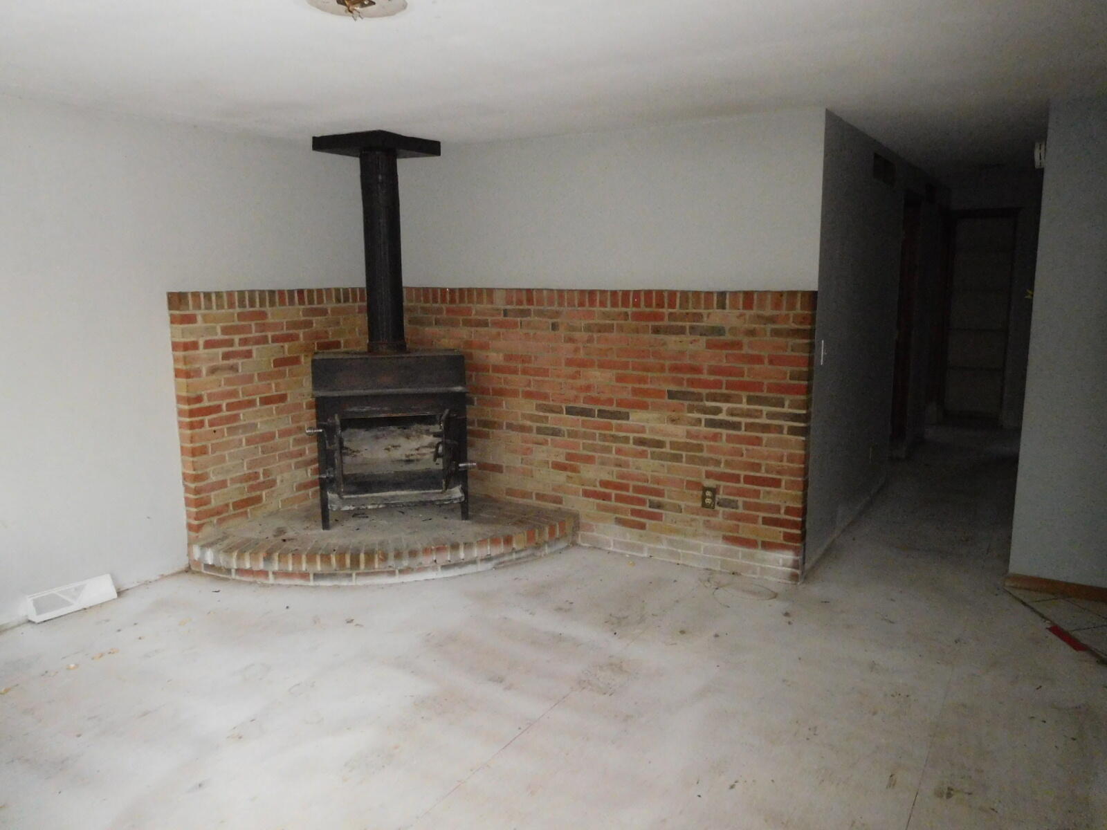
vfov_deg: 54.9
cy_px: 415
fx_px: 799
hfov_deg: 69.4
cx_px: 554
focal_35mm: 25
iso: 1100
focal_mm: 4.5
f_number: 3.4
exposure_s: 1/30
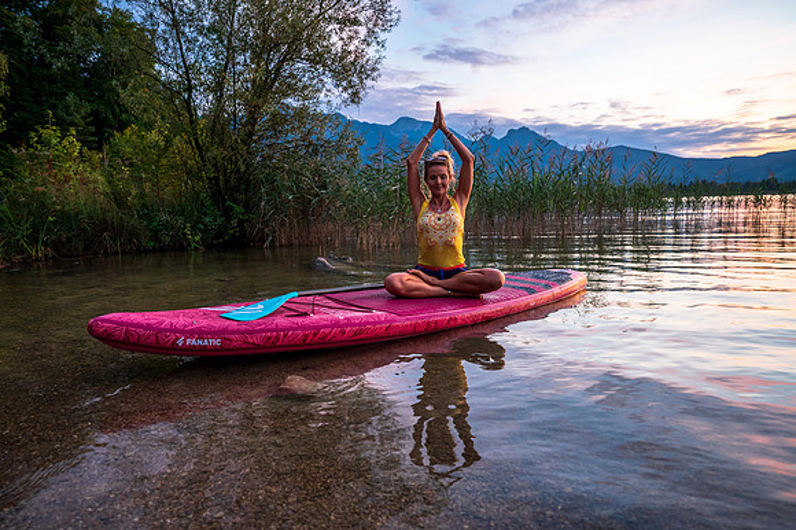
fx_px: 530
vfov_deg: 53.1
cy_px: 265
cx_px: 398
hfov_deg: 73.8
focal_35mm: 24
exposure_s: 1/50
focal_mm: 24
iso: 640
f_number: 3.5
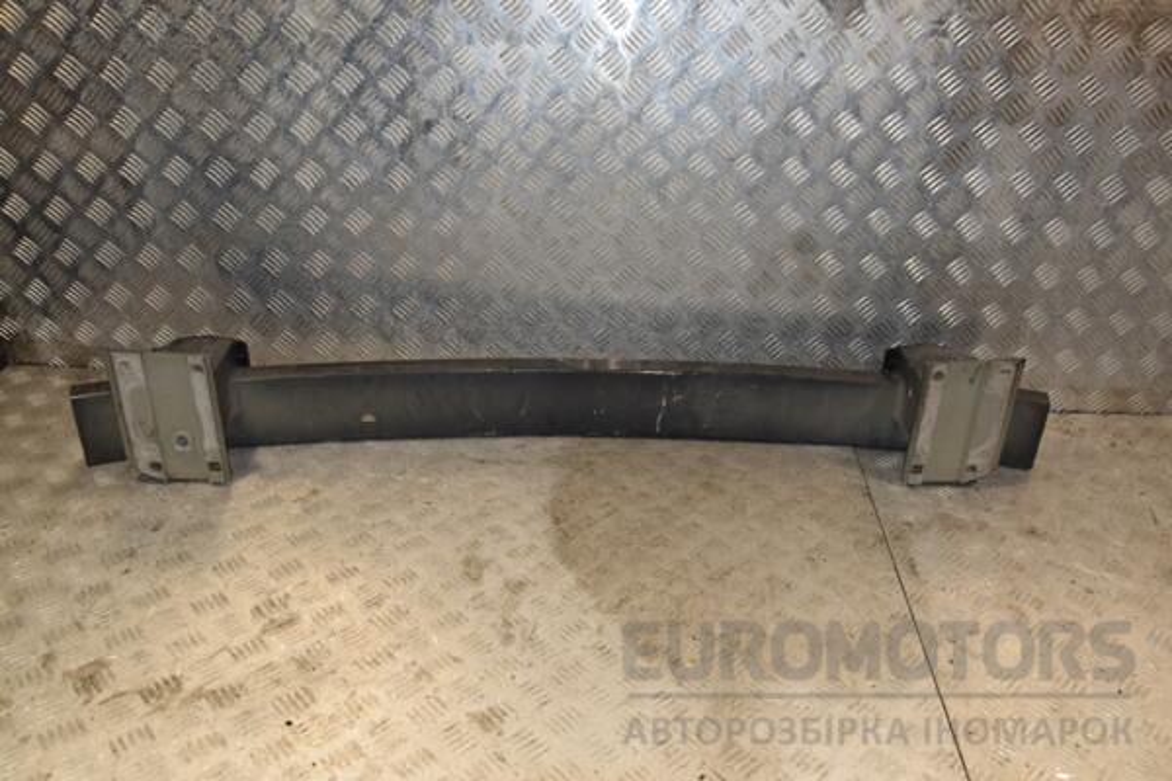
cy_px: 390
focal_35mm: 32
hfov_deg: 59.5
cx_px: 586
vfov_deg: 41.7
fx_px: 1025
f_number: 7.1
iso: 800
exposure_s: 1/200
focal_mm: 21
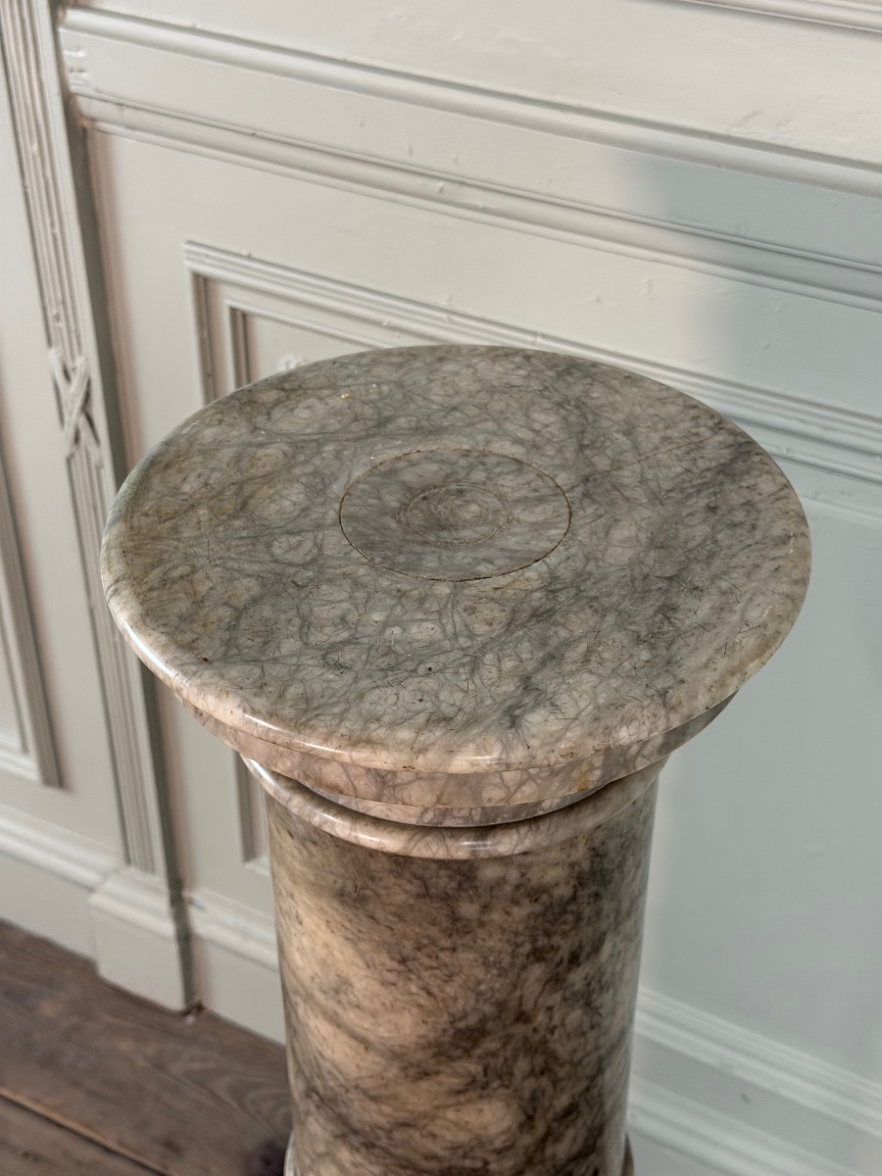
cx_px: 441
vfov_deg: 39.7
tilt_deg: -36.1
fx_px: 1631
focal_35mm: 48
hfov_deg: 30.3
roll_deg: +0.0
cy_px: 588
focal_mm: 6.76
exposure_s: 1/50
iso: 160
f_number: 1.78
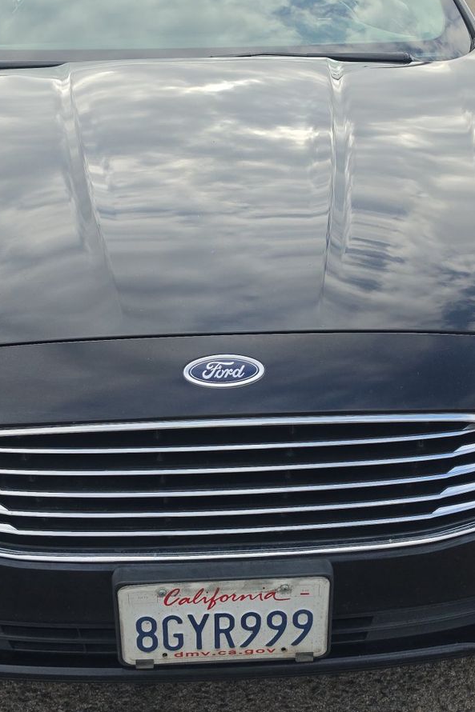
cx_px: 198
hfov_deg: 31.1
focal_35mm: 43
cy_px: 268
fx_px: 851
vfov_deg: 45.1
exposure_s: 1/2850
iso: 63
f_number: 1.4
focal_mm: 6.5
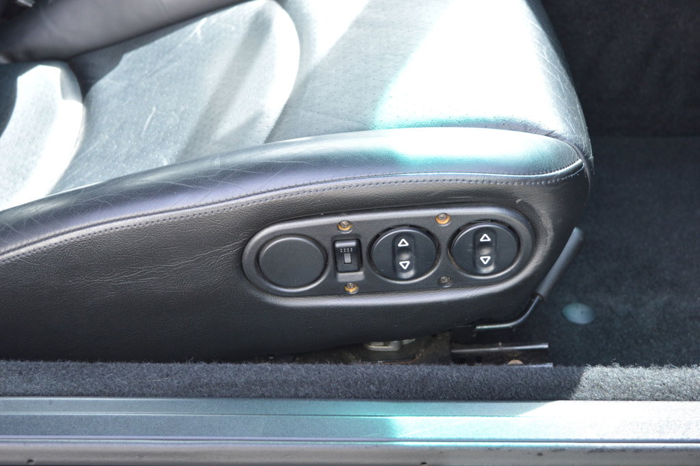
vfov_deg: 23.7
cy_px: 233
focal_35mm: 57
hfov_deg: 35.1
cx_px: 350
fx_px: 1107
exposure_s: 1/125
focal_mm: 38
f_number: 5.6
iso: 400
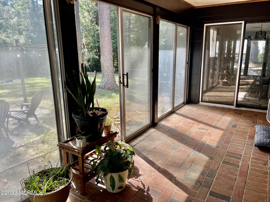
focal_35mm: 26
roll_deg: +0.5
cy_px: 101
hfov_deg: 67.3
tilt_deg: -14.2
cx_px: 135
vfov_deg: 53.1
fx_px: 203
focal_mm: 5.1
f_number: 1.6
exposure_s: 1/332
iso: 32
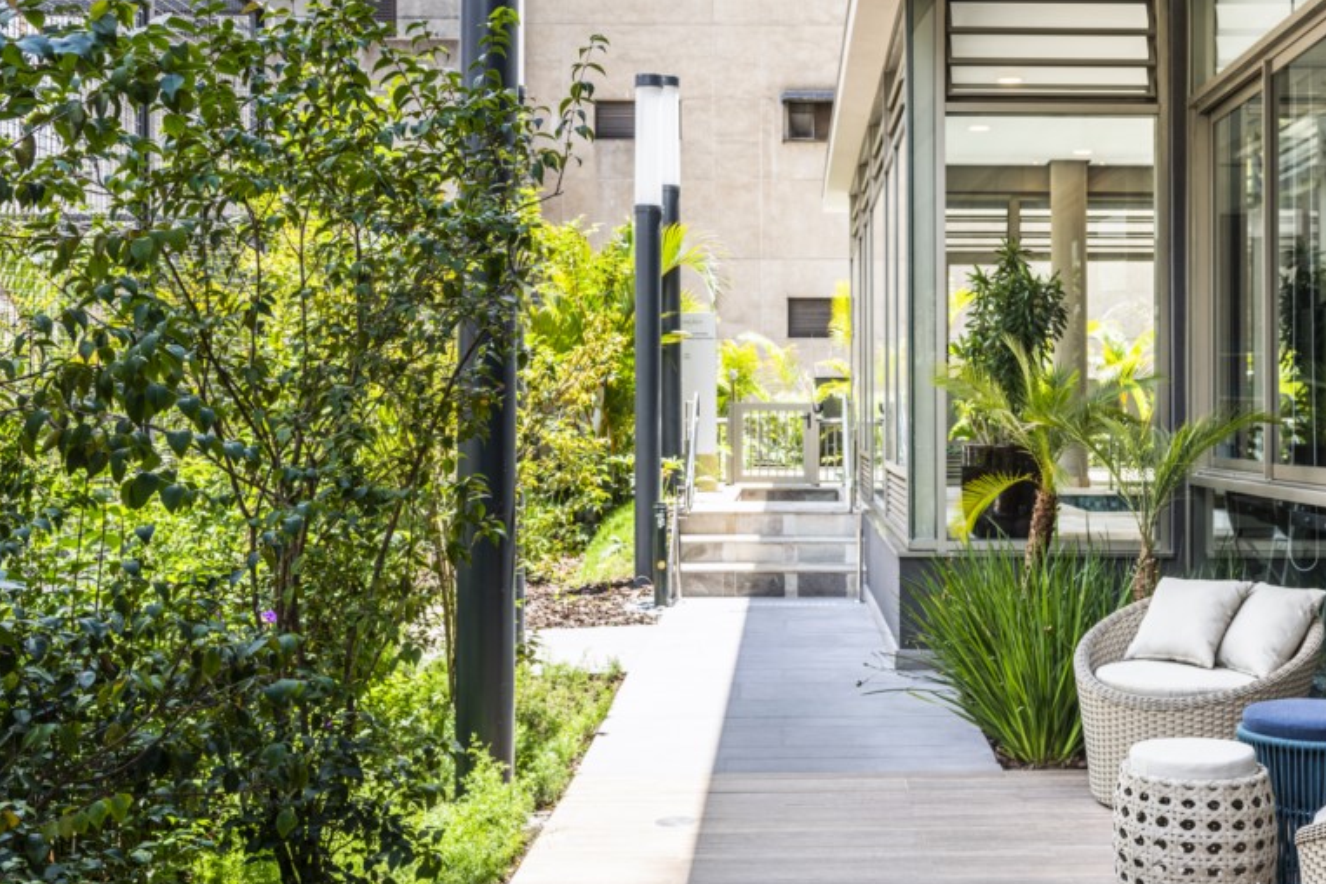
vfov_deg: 31.2
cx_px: 750
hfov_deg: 45.3
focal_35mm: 43
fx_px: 1584
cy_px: 413
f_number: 6.3
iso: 100
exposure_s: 1/160
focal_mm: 32
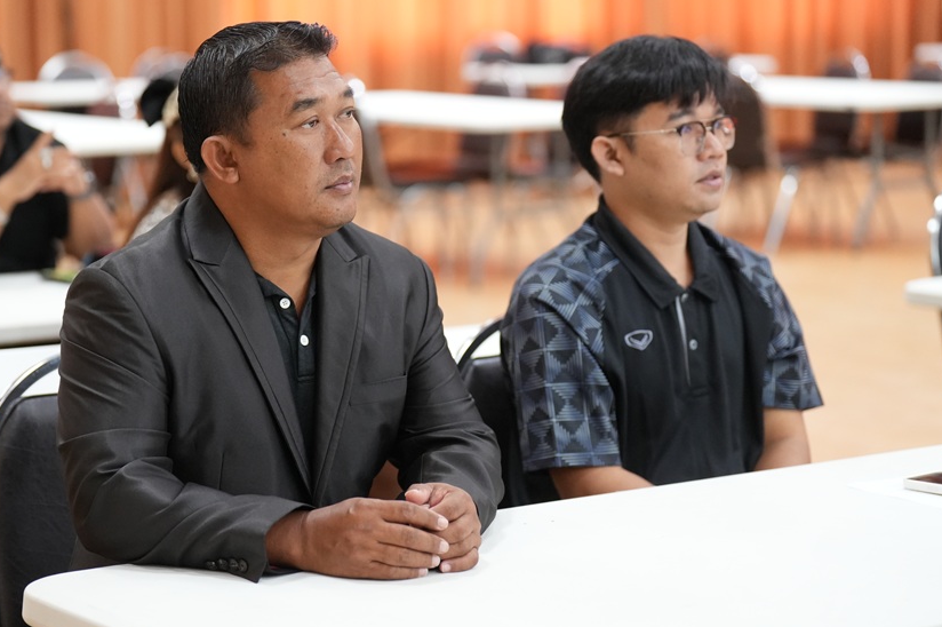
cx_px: 394
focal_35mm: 102
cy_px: 292
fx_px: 2667
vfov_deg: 13.4
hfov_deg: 20.0
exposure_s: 1/125
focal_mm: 84
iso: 4000
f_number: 2.8
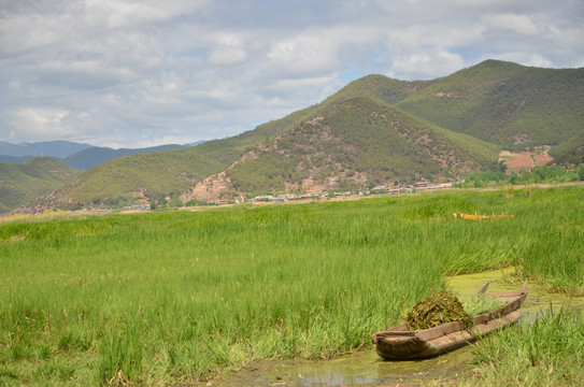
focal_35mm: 105
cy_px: 194
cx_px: 292
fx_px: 1700
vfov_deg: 13.0
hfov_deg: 19.5
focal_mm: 70
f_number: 5.3
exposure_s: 1/200
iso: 100
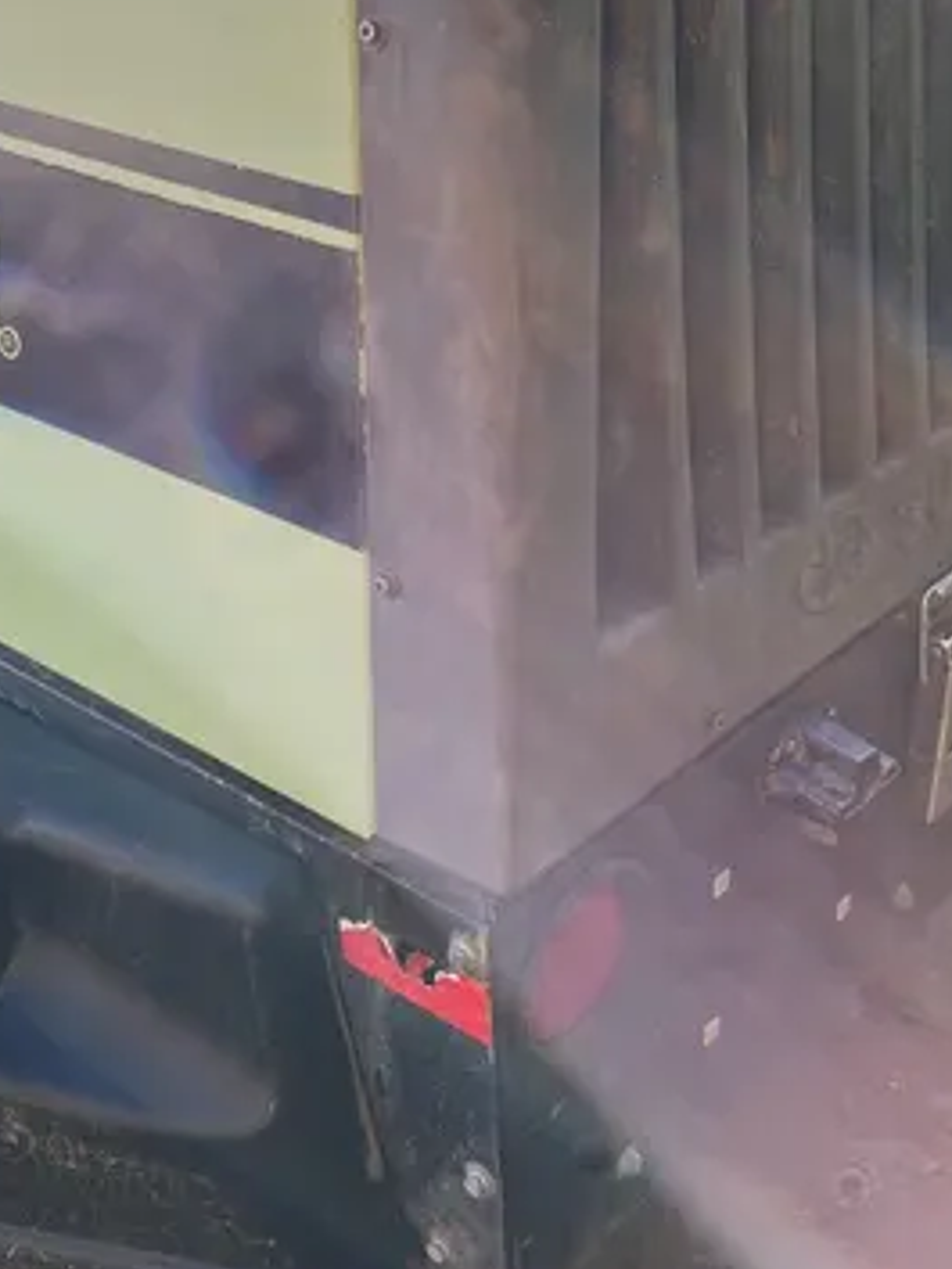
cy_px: 383
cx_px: 359
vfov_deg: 35.1
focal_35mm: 54
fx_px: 1979
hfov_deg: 27.0
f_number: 1.6
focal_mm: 5.1
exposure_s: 1/563
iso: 50
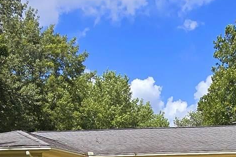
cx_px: 205
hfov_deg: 29.4
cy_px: 280
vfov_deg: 17.1
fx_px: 433
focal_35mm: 66
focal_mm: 2.2
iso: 50
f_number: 2.2
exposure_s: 1/2500
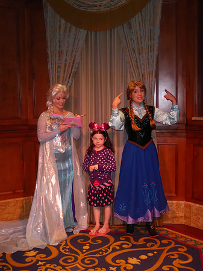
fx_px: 313
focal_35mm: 40
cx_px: 102
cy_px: 136
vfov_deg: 46.8
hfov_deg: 35.9
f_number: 3.9
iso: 800
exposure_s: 1/125
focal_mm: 6.9
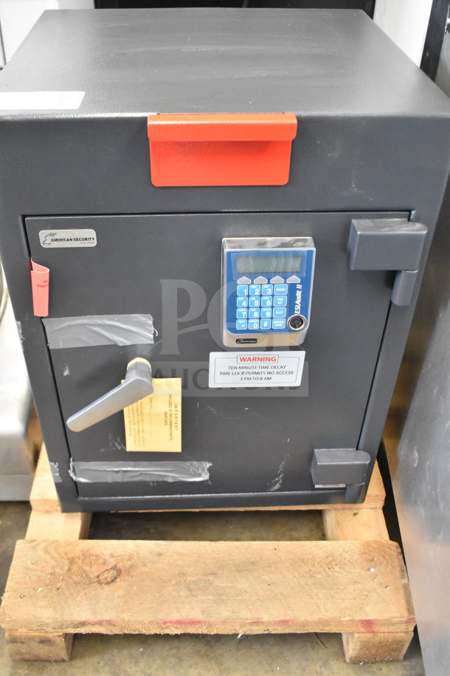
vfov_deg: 57.2
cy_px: 338
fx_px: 619
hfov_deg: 40.0
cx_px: 225
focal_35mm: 33
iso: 6400
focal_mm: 22
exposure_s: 1/125
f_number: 5.6
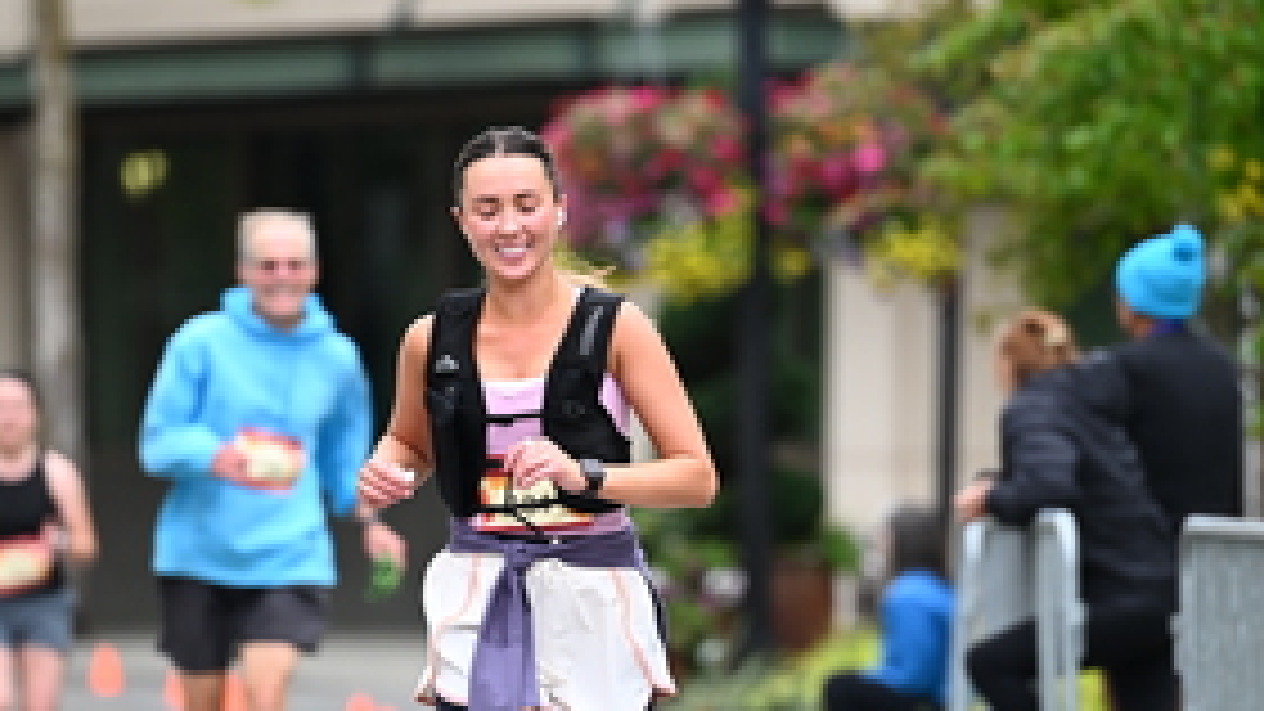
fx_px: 13740
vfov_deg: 3.0
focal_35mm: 410
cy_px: 405
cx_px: 551
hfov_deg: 5.3
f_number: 2.8
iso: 640
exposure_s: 1/2000
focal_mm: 200
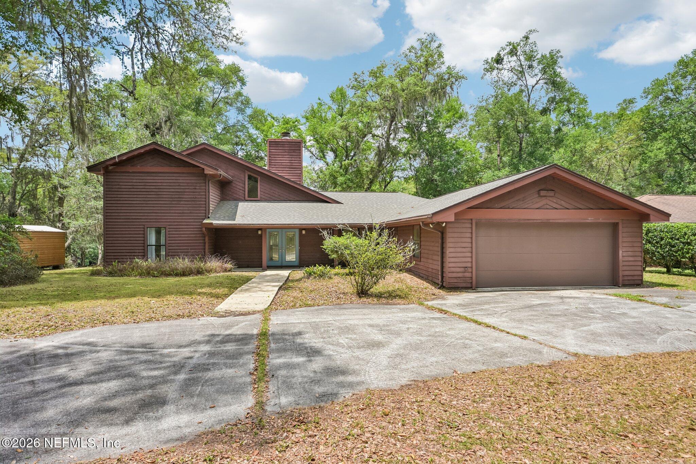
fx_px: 387
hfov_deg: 84.0
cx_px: 348
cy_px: 232
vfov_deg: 61.9
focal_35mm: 20
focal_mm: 20
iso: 100
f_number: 8
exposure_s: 1/180
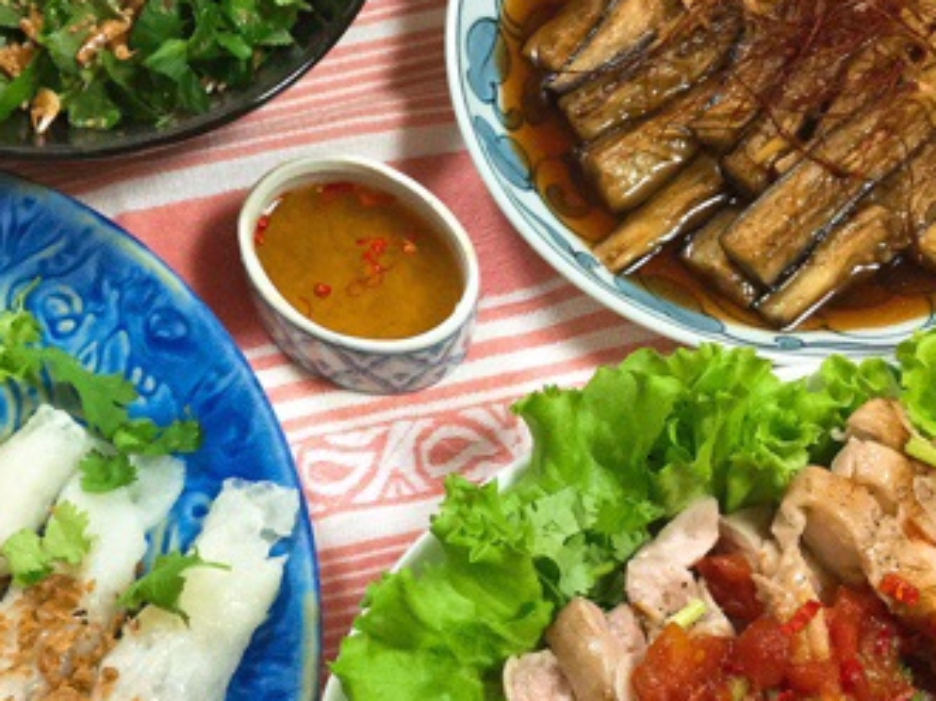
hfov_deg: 32.0
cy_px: 416
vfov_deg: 24.4
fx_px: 1622
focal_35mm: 60
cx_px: 337
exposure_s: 1/30
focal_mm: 3.3
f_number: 2.4
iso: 100
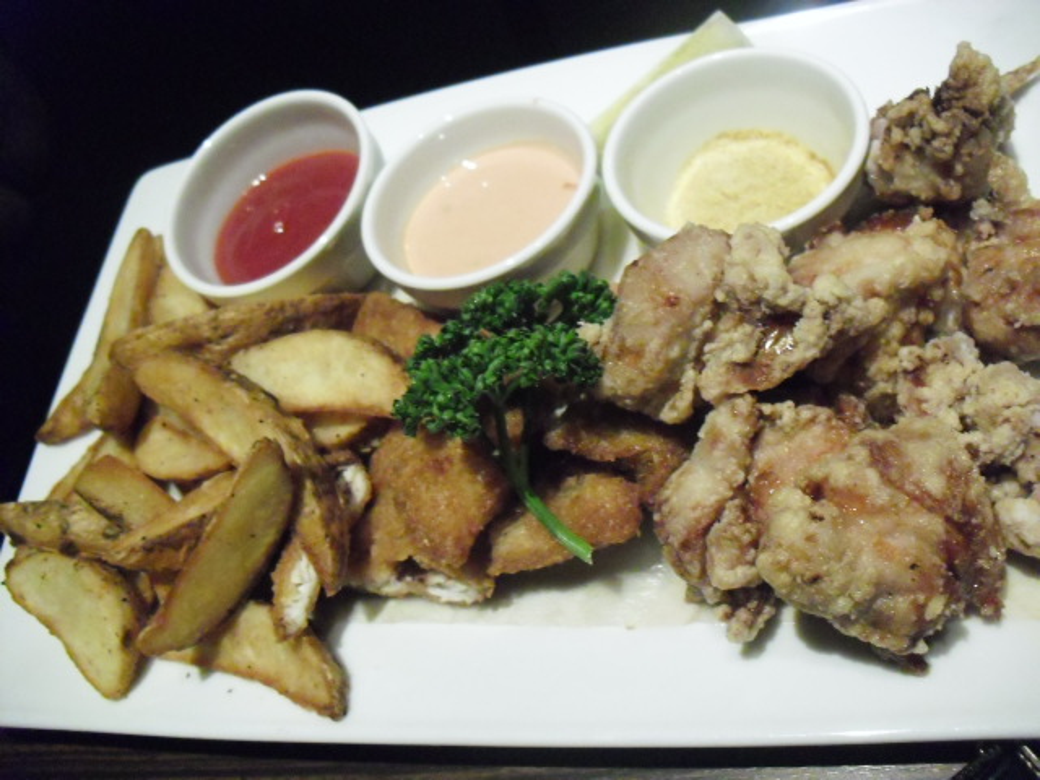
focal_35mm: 36
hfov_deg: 51.4
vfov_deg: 39.7
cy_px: 390
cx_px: 520
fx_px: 1082
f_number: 3.1
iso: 800
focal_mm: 6.3
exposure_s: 1/30
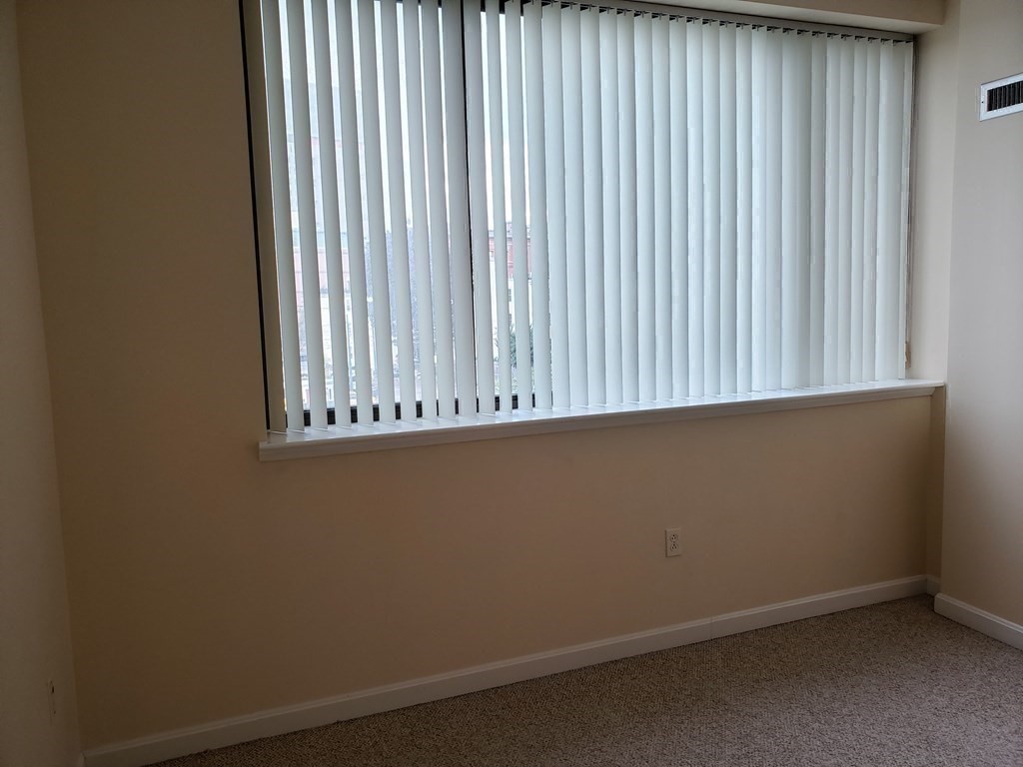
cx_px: 512
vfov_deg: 53.1
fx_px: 768
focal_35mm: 26
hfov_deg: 67.3
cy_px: 384
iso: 160
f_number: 2.4
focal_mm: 4.3
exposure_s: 1/60
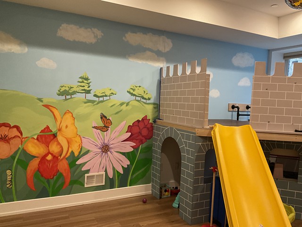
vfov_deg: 48.2
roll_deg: -3.4
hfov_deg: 61.7
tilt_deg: -3.9
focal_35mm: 29
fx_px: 253
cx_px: 151
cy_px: 114
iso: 250
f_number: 1.8
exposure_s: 1/60
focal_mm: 3
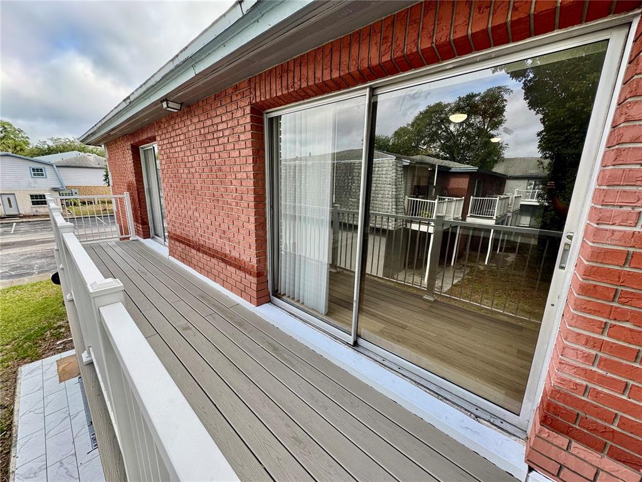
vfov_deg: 85.7
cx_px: 321
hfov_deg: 102.1
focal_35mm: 14
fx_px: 260
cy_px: 241
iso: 40
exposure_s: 1/238
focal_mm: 2.22
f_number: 2.2
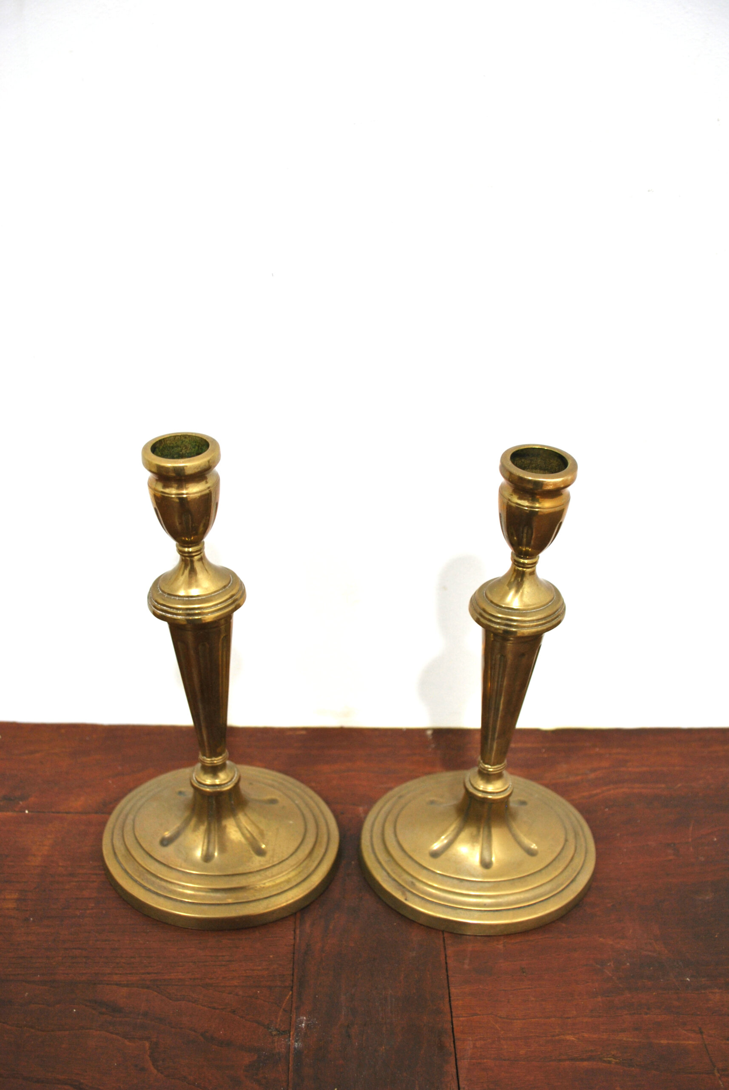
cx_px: 364
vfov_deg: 67.3
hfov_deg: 48.1
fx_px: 818
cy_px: 545
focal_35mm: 27
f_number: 3.5
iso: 160
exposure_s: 1/15
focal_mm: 18
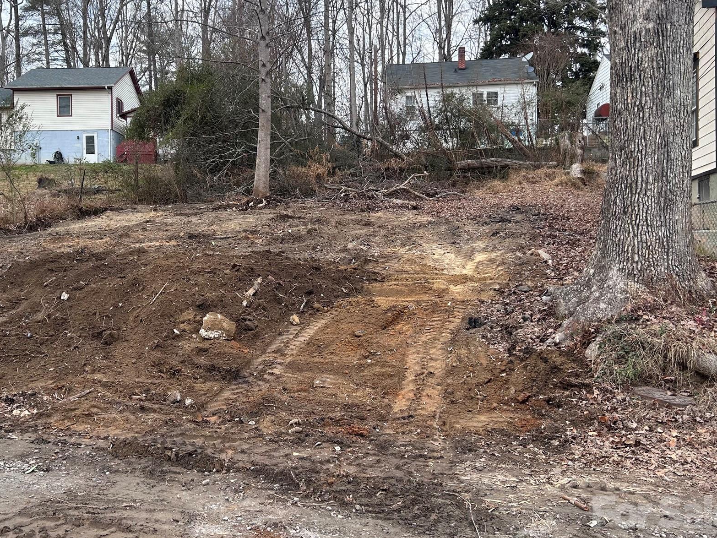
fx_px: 704
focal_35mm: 34
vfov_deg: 41.7
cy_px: 234
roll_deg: +1.1
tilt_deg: +1.4
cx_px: 270
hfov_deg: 53.4
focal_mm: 5.7
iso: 40
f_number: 1.5
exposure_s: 1/147
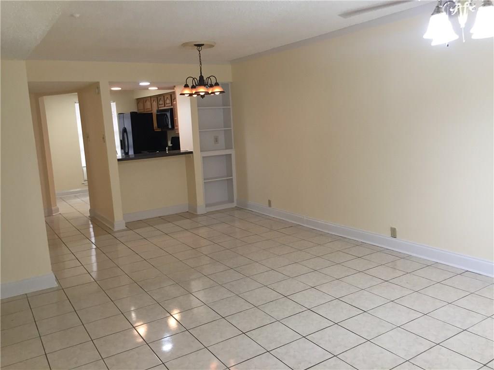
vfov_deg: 48.2
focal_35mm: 29
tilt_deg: -7.8
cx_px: 247
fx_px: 414
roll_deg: +2.4
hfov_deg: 61.7
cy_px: 185
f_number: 2.2
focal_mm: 4.15
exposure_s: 1/30
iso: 80
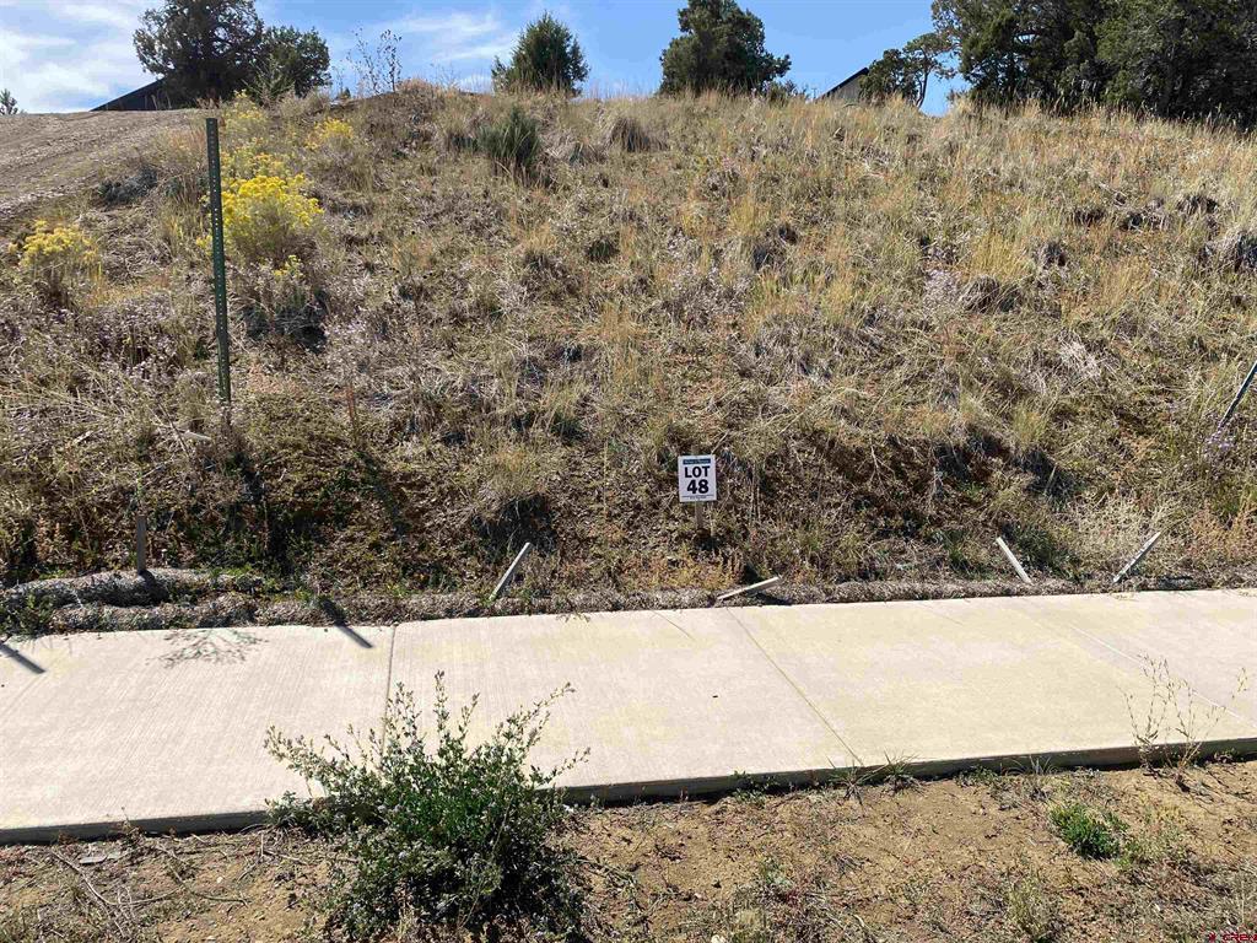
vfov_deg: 53.1
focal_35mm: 26
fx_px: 944
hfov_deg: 67.3
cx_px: 628
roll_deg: +0.2
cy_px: 472
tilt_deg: -12.5
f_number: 1.8
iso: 32
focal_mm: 4.25
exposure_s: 1/2817
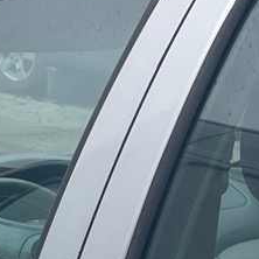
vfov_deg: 8.8
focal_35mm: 186
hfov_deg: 9.4
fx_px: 1574
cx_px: 230
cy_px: 527
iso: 32
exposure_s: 1/849
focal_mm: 4.2
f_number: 1.6
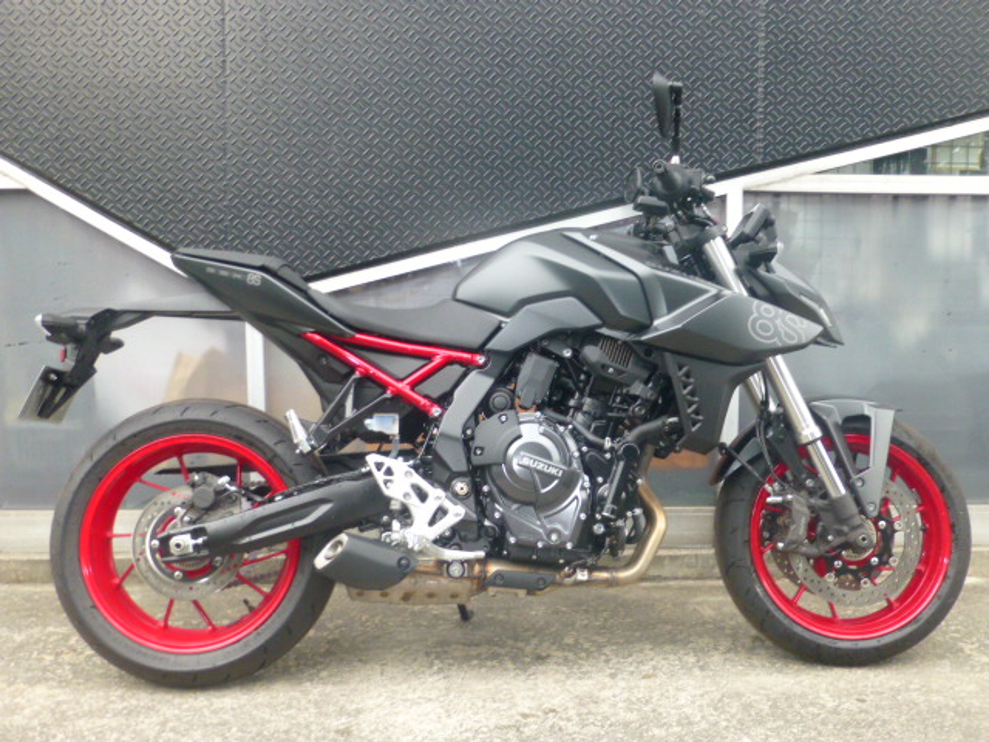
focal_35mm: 30
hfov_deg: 60.0
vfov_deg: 46.8
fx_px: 857
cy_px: 371
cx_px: 494
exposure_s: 1/60
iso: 400
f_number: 3.6
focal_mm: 5.4
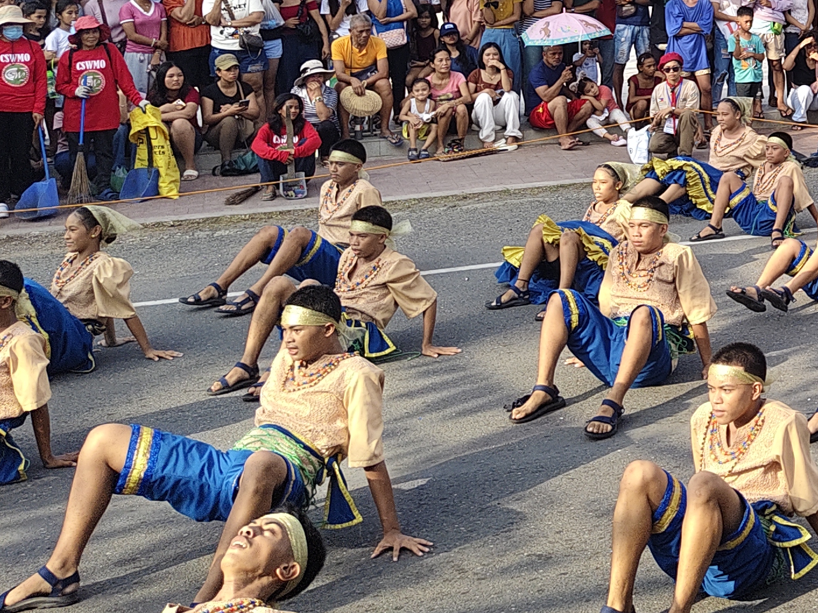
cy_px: -66
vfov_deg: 20.0
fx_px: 1654
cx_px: 1033
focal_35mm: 70
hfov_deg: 24.6
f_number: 1.88
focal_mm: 5.56
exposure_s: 1/317
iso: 62
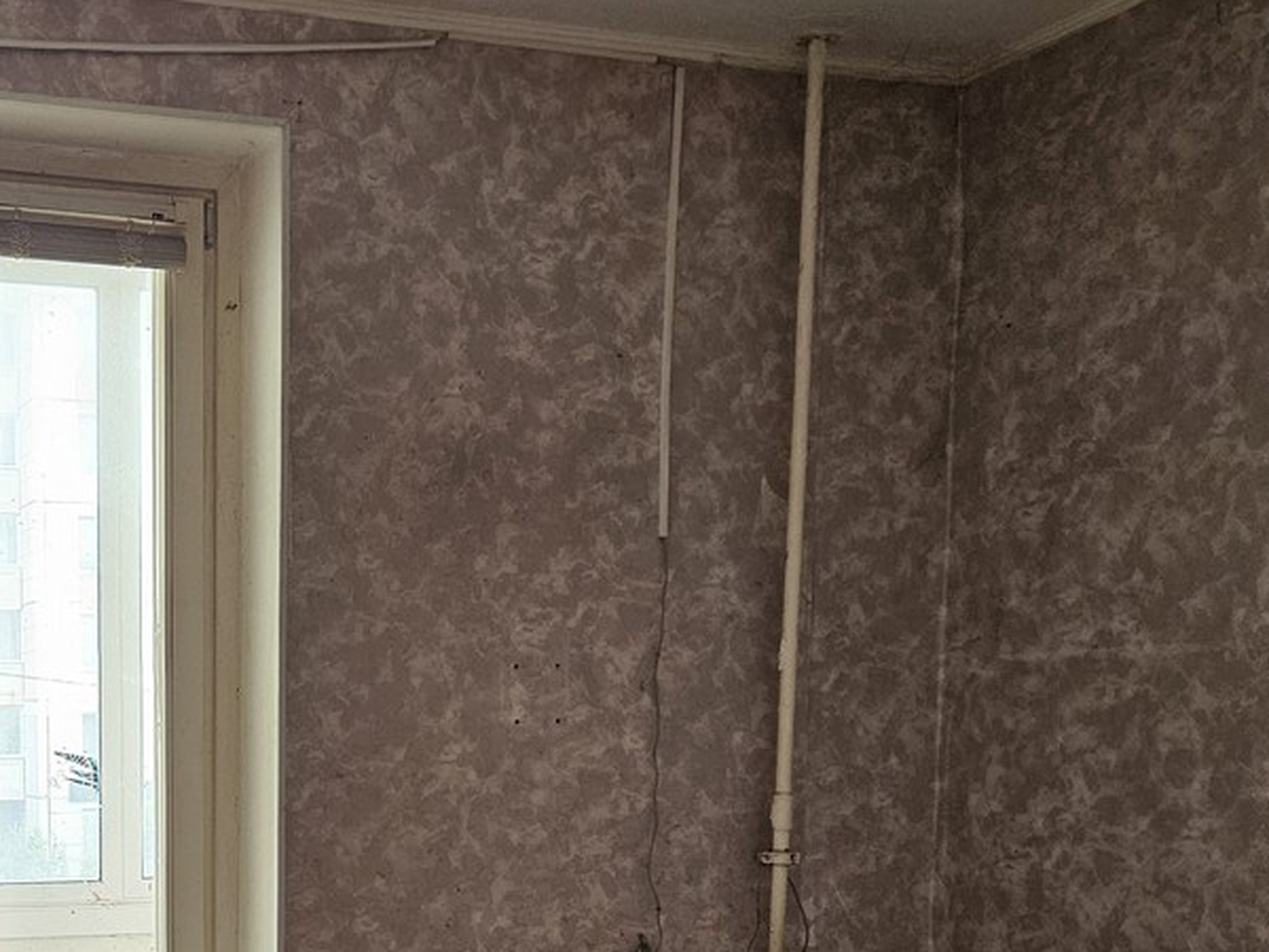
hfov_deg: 38.8
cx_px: 167
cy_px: 874
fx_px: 1686
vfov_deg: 30.0
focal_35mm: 46
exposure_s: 1/142
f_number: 1.8
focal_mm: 5.4
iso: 200
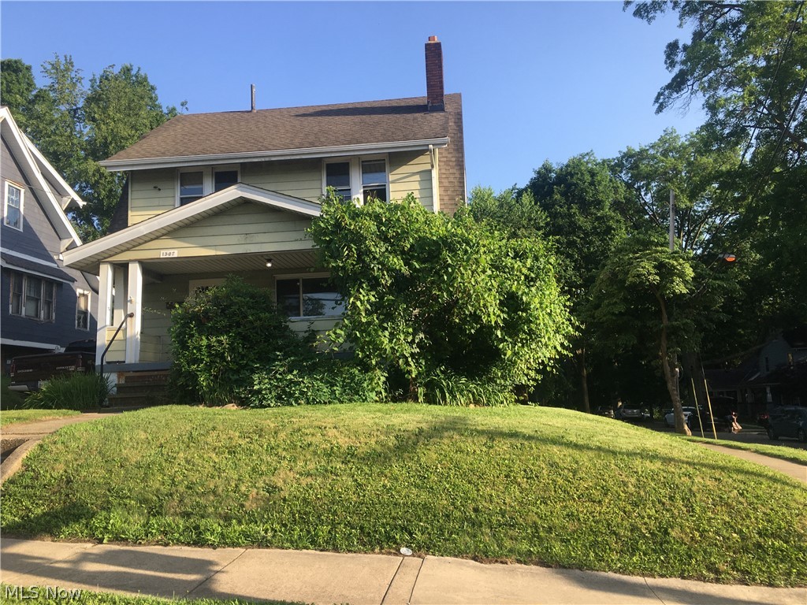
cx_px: 404
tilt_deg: +8.4
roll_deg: +0.4
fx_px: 676
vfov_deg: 48.2
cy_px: 302
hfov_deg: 61.7
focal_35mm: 29
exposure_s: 1/625
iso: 25
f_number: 2.2
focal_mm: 4.15
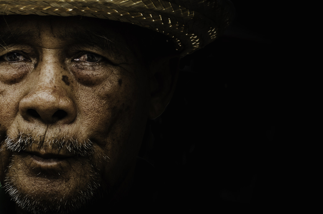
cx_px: 159
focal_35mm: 80
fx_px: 714
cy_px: 79
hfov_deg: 25.5
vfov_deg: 17.0
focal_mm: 35
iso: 160
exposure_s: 1/250
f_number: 4.5
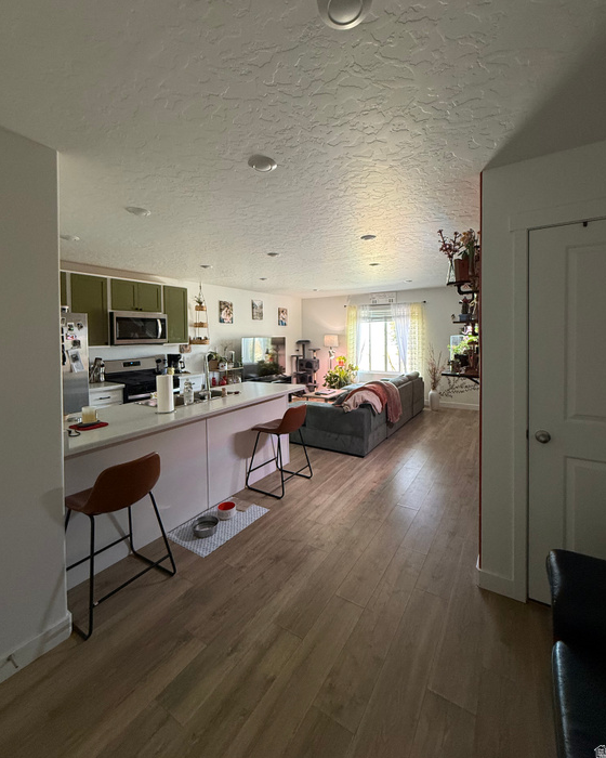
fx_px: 336
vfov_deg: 96.5
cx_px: 300
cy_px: 345
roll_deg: +1.1
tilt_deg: -0.5
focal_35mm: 15
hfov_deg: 84.0
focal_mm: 2.22
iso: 200
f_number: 2.2
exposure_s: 1/60
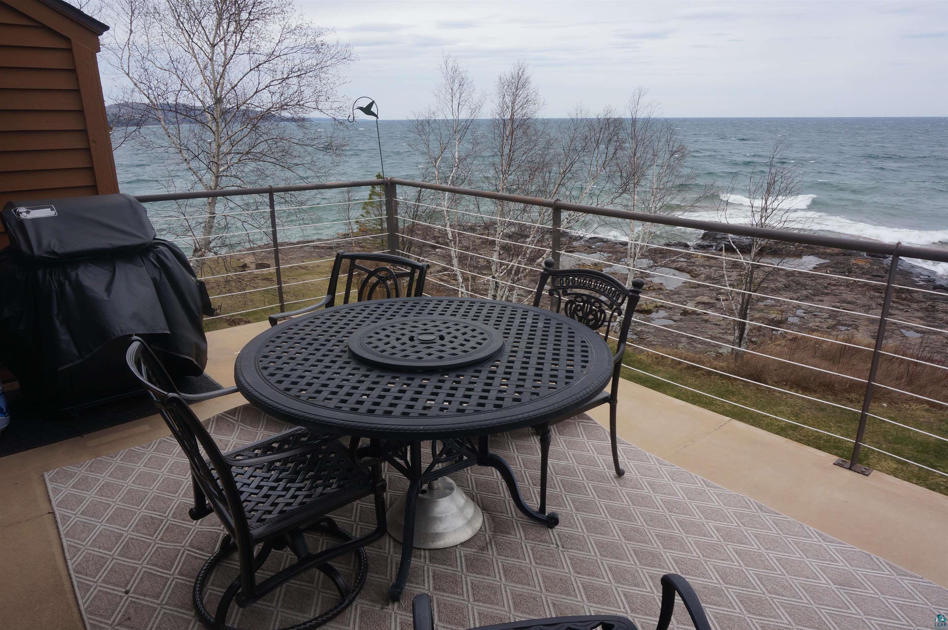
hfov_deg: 73.8
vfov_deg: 53.0
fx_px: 631
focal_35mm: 24
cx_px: 474
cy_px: 315
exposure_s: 1/100
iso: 100
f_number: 11
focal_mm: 16
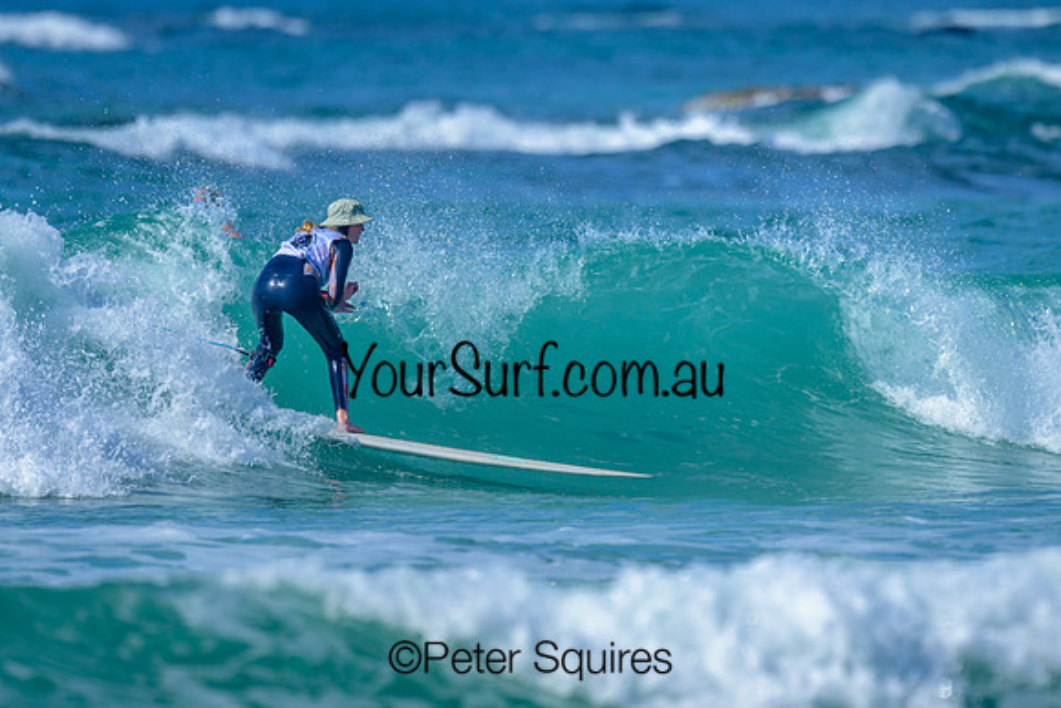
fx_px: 32425
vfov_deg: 1.3
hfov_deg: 1.9
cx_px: 528
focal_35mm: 1100
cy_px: 244
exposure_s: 1/2000
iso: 200
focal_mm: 800
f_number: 6.3
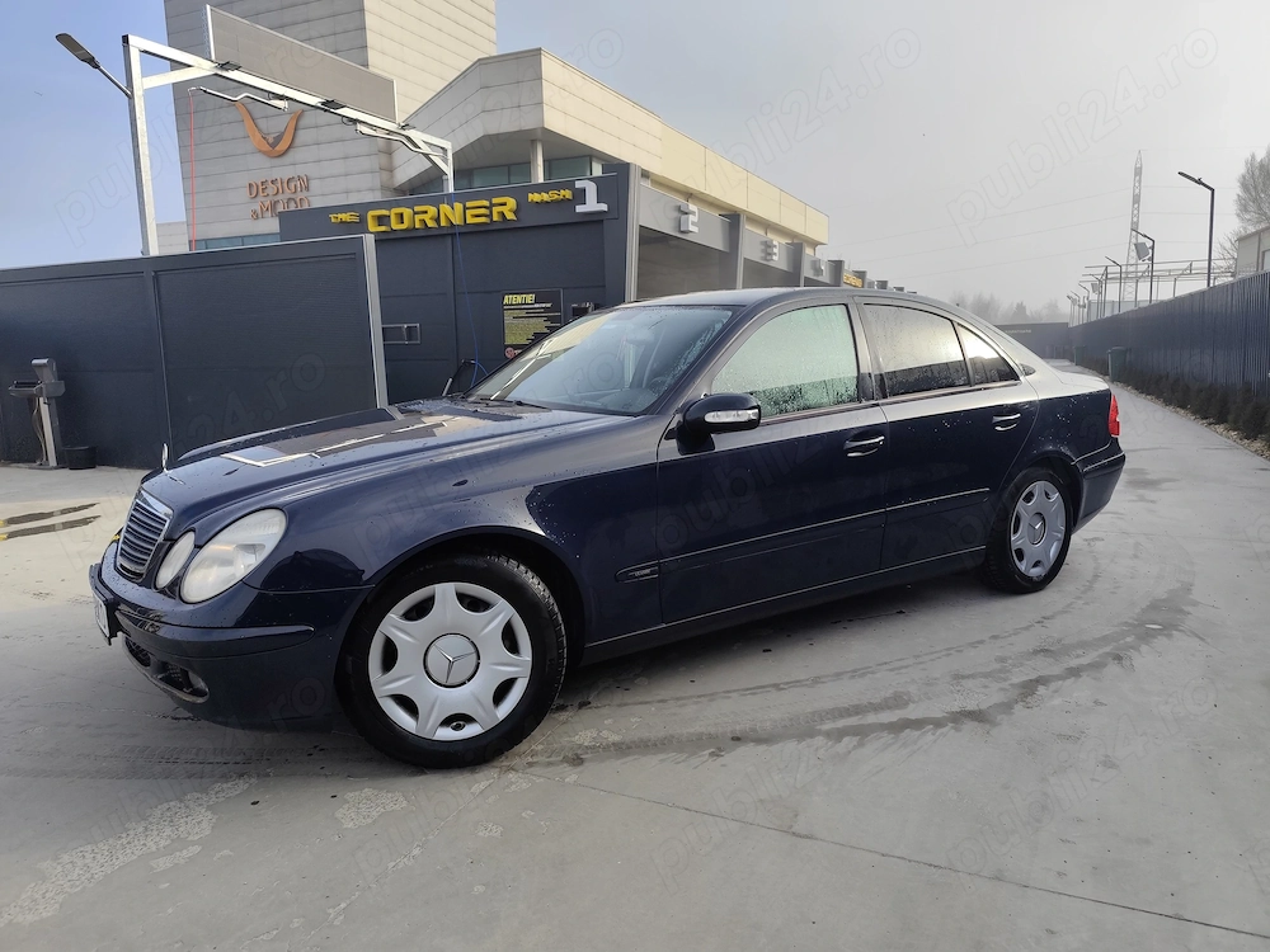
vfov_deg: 58.9
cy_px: 476
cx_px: 635
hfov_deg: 73.9
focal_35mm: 23
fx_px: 844
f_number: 1.65
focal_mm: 6.19
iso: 50
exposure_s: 1/1263
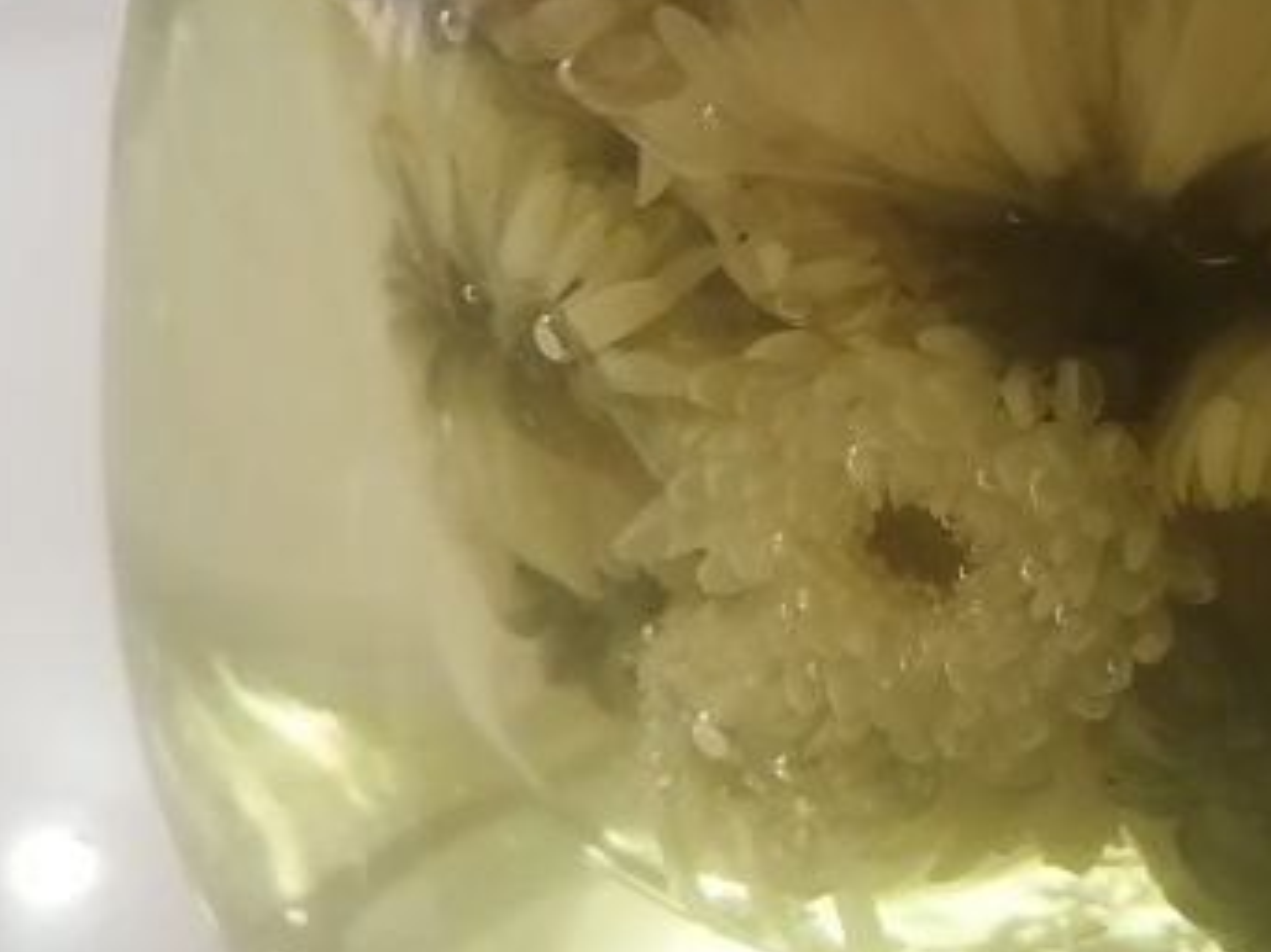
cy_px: 411
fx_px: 2312
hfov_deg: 30.0
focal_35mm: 63
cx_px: 1019
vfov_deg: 23.3
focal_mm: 3.62
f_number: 1.8
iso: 125
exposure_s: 1/33.3
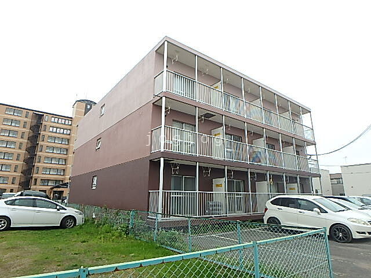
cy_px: 139
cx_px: 186
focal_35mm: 21
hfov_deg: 79.0
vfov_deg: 63.4
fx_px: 225
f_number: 3.5
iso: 125
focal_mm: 3.7
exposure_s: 1/125
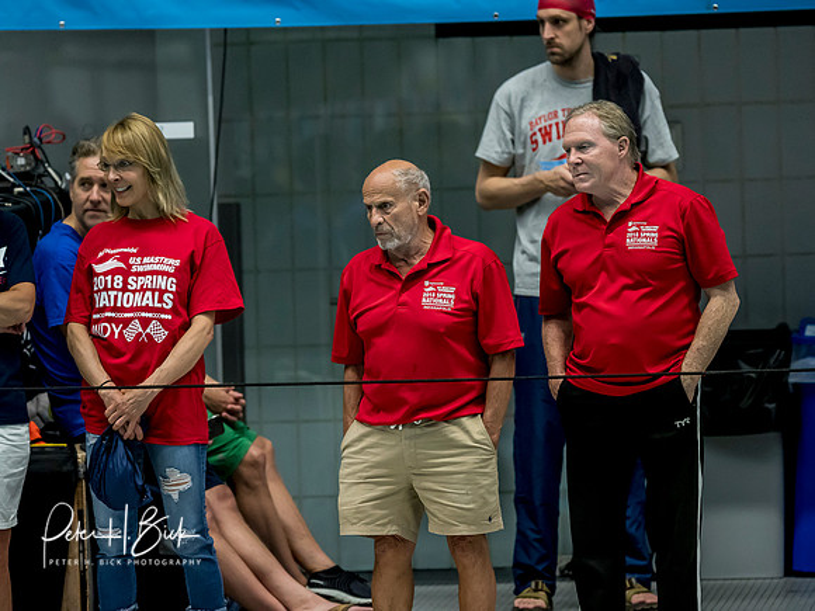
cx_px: 408
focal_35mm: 401
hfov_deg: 4.9
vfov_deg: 3.7
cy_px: 306
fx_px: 9441
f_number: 2.8
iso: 3200
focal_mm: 200
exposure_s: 1/800
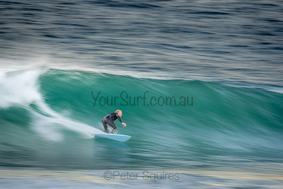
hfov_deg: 2.7
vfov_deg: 1.8
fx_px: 5897
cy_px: 94
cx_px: 142
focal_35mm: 750
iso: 100
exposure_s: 1/20
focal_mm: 500
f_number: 7.1
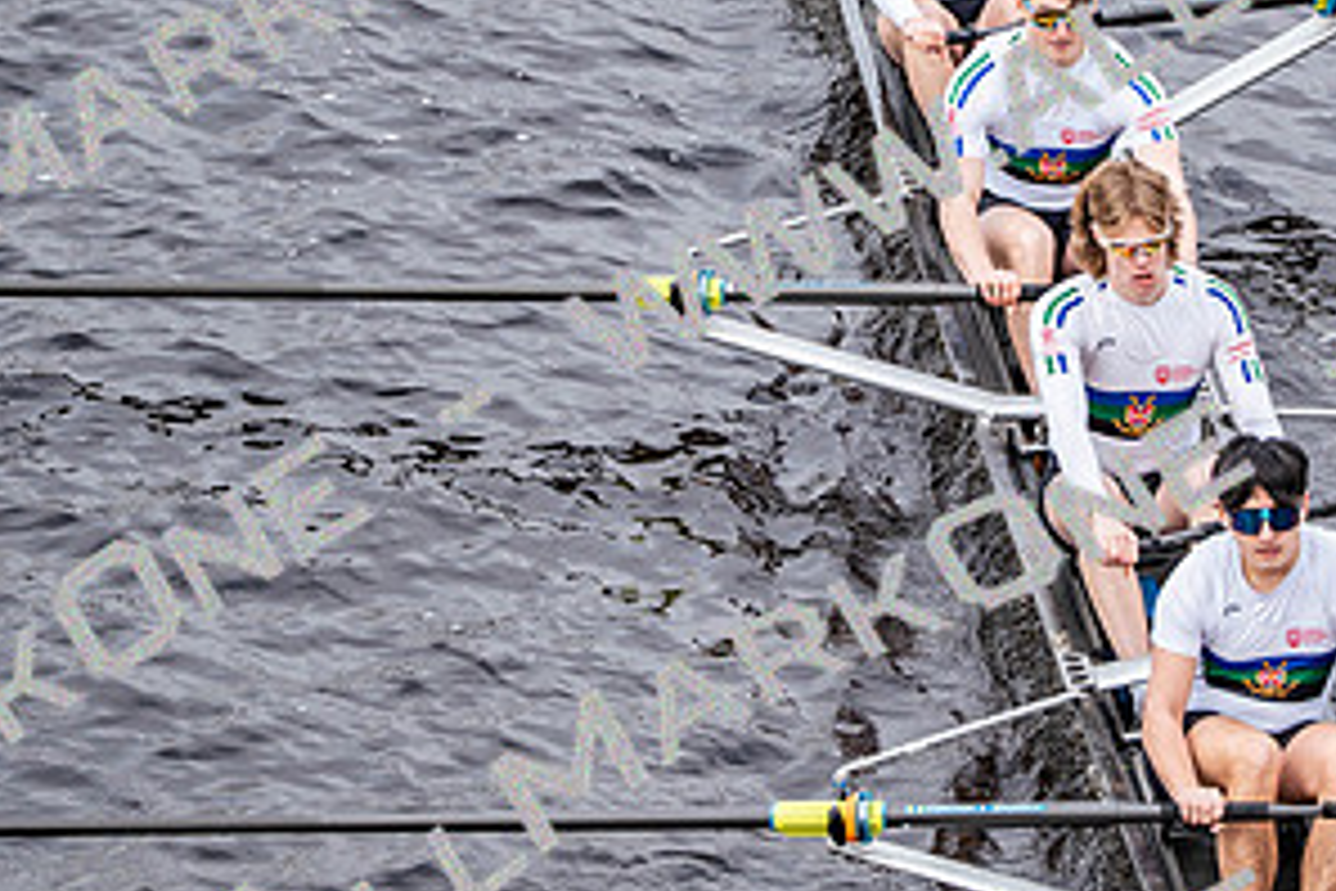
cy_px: 385
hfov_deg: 5.3
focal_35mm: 390
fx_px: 14472
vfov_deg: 3.5
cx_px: 1120
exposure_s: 1/2000
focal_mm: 200
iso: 400
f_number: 2.8
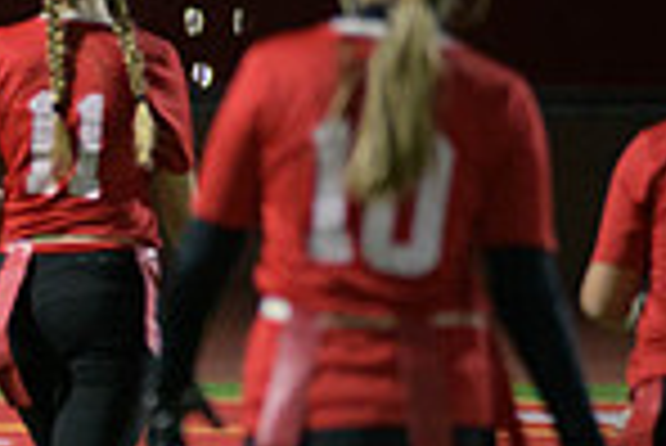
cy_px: 209
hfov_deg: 2.6
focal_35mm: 785
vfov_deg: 1.8
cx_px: -598
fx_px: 14536
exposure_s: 1/640
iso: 4500
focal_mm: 200
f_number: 2.8
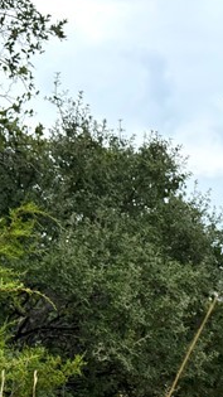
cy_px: 394
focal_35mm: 85
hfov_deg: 13.7
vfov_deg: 24.0
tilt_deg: -2.7
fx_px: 894
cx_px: 278
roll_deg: +1.0
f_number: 1.78
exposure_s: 1/1721
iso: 80
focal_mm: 6.76
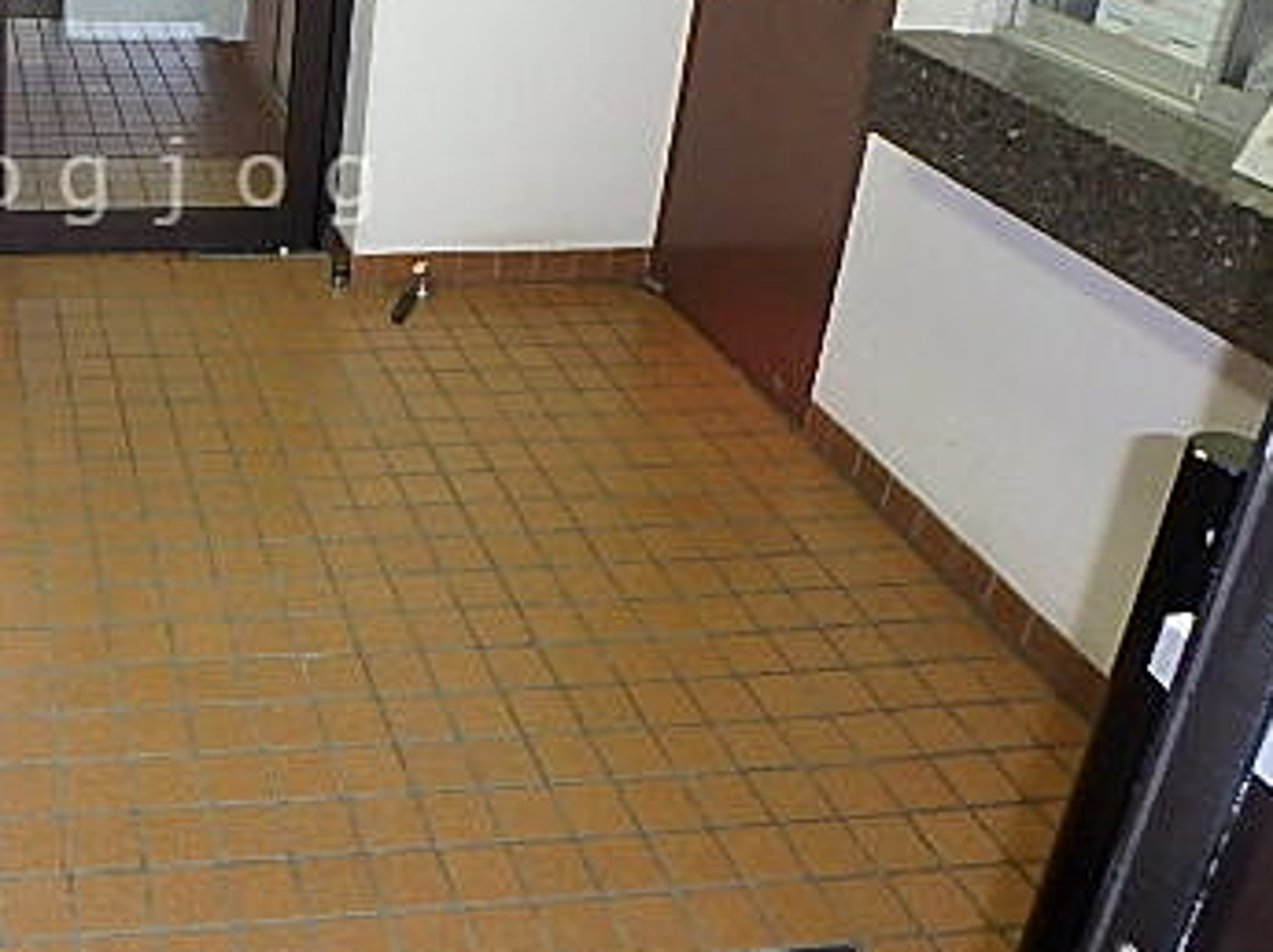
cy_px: 181
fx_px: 1433
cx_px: 140
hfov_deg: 43.9
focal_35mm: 39
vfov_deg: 35.5
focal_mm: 3.7
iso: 400
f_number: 3.5
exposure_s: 1/30
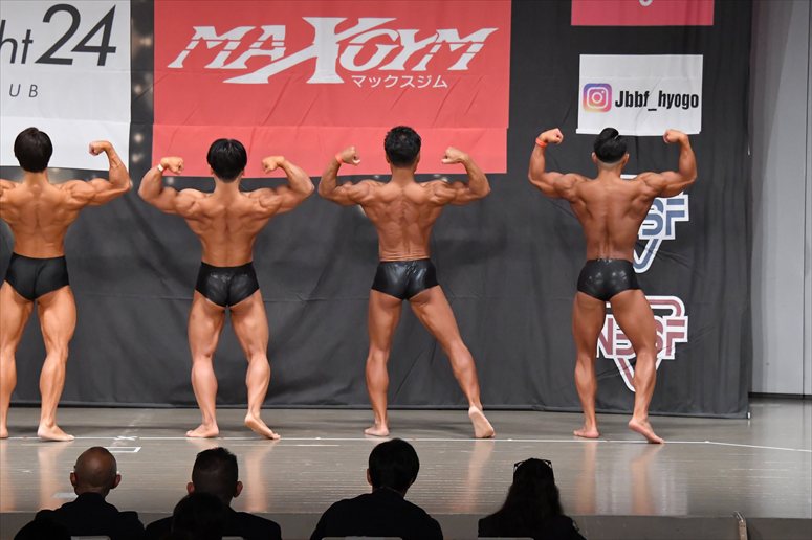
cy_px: 270
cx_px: 406
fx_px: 3382
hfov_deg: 13.7
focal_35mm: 150
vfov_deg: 9.1
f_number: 5.6
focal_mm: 100
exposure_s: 1/400
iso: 6400
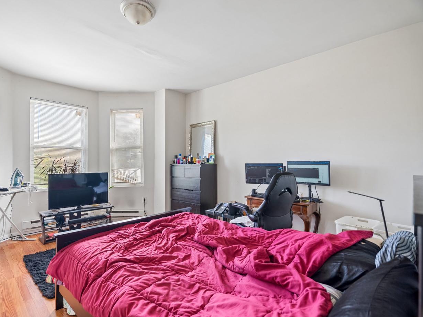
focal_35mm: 18
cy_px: 162
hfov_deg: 87.1
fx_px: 220
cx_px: 179
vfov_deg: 71.6
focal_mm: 16
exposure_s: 1/6
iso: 200
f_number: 4
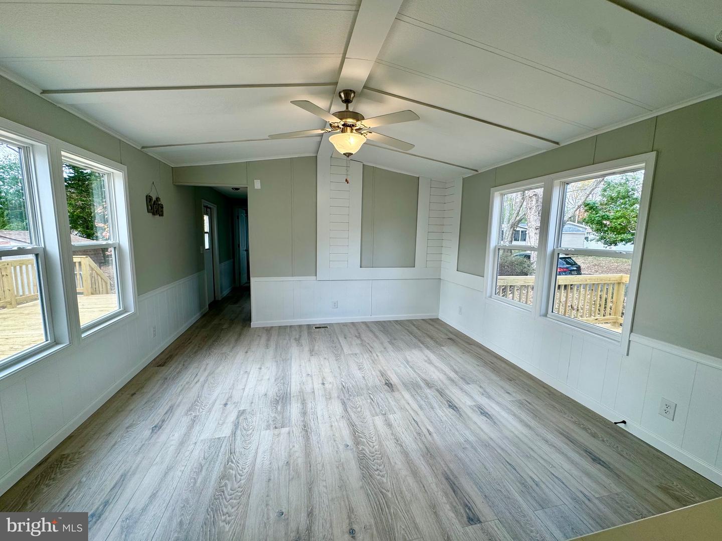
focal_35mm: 14
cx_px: 361
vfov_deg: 85.7
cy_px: 270
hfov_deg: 102.1
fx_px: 292
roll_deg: -0.8
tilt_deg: -7.6
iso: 50
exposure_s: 1/120
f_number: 2.2
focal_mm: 2.22
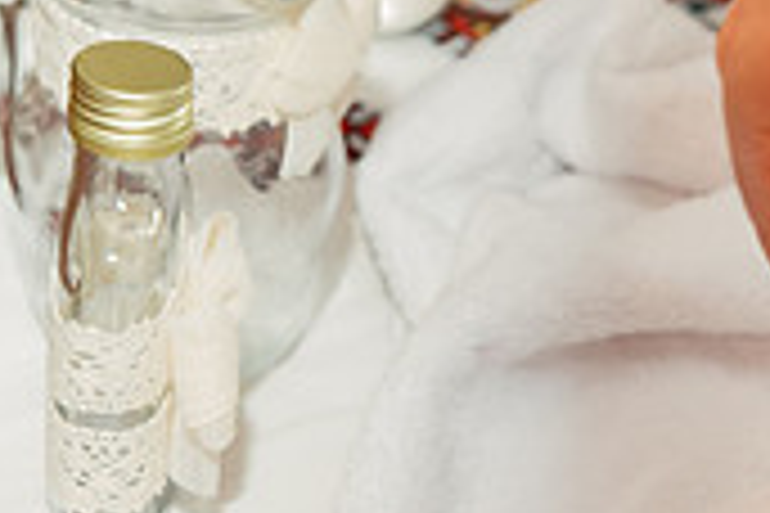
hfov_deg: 11.8
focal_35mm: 170
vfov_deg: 8.0
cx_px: 1004
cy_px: 576
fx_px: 3636
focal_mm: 50
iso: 2500
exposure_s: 1/250
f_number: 3.5
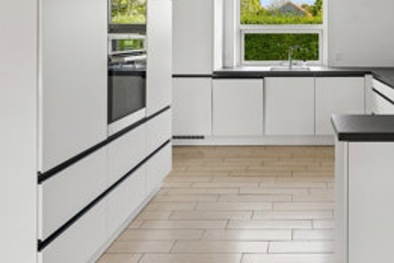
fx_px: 393
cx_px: 300
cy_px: 35
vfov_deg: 35.2
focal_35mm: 36
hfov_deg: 50.8
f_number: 7.1
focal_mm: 19.5
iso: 800
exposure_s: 1/100
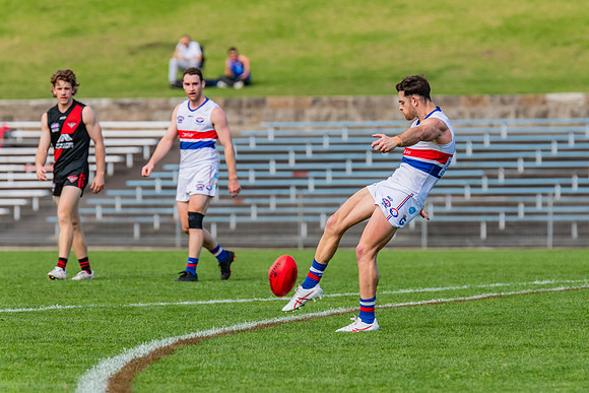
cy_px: 170
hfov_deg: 4.5
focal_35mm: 456
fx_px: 7455
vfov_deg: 3.0
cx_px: 345
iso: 800
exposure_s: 1/1600
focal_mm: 380
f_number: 7.1
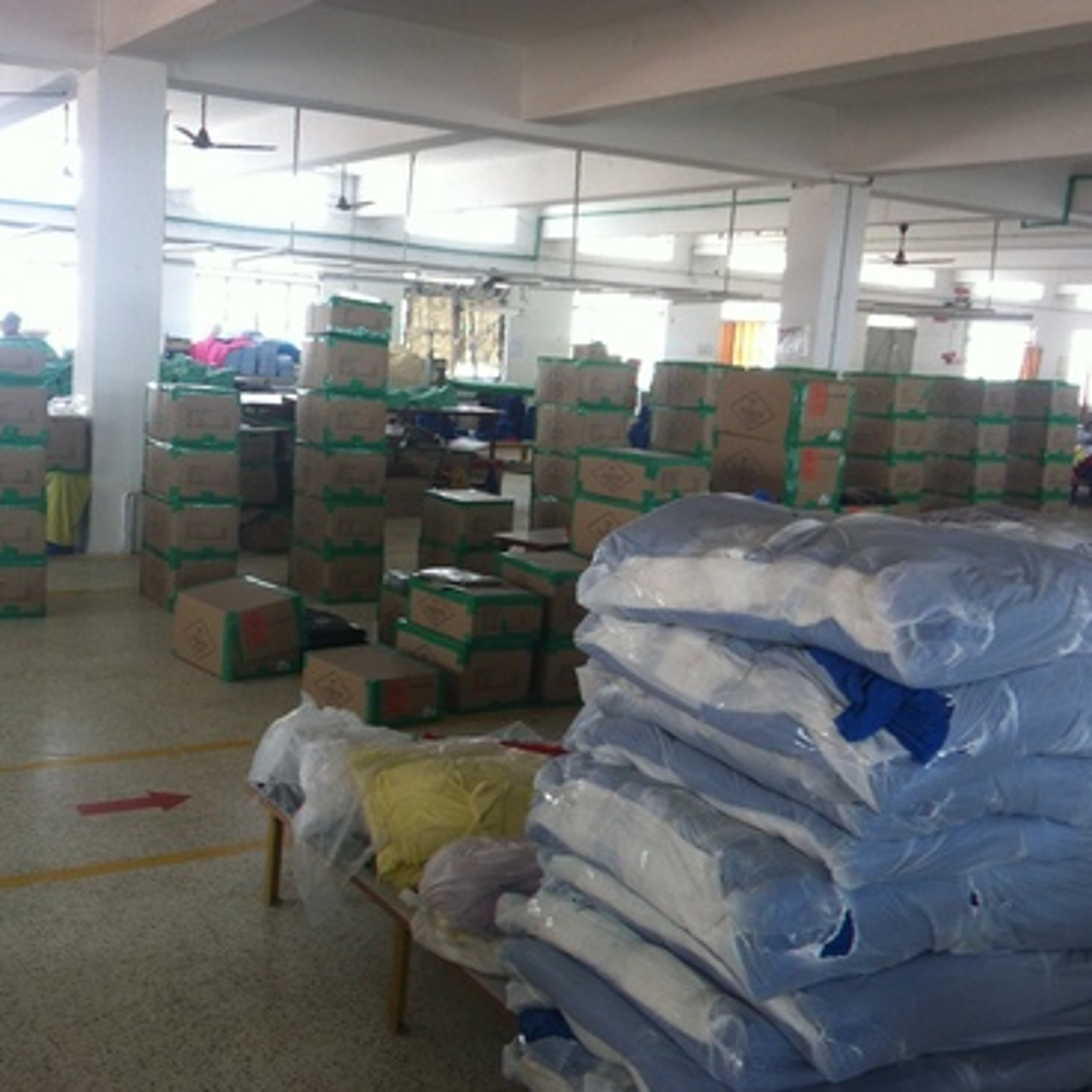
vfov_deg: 40.0
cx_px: 528
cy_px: 545
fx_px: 1499
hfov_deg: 40.0
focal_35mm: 42
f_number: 2.8
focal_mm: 3.85
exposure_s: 1/17
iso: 80
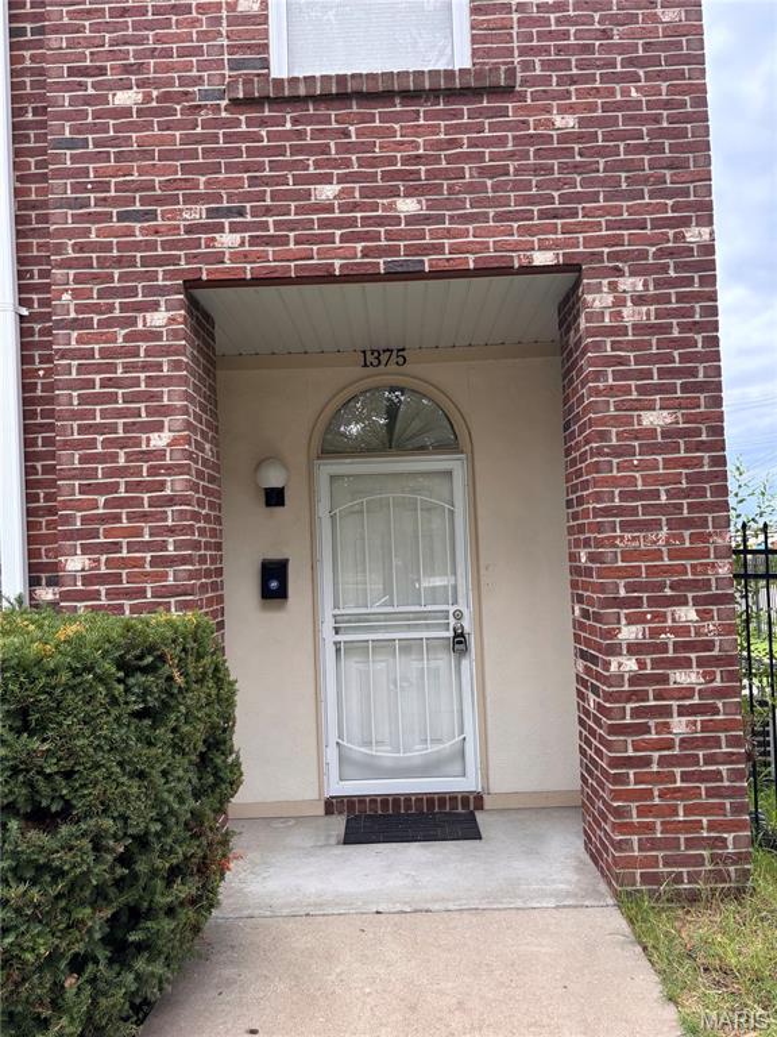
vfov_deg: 67.3
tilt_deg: +3.0
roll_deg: +1.9
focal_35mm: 26
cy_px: 518
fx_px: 778
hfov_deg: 53.1
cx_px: 388
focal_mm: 5.96
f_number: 1.6
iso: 50
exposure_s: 1/411
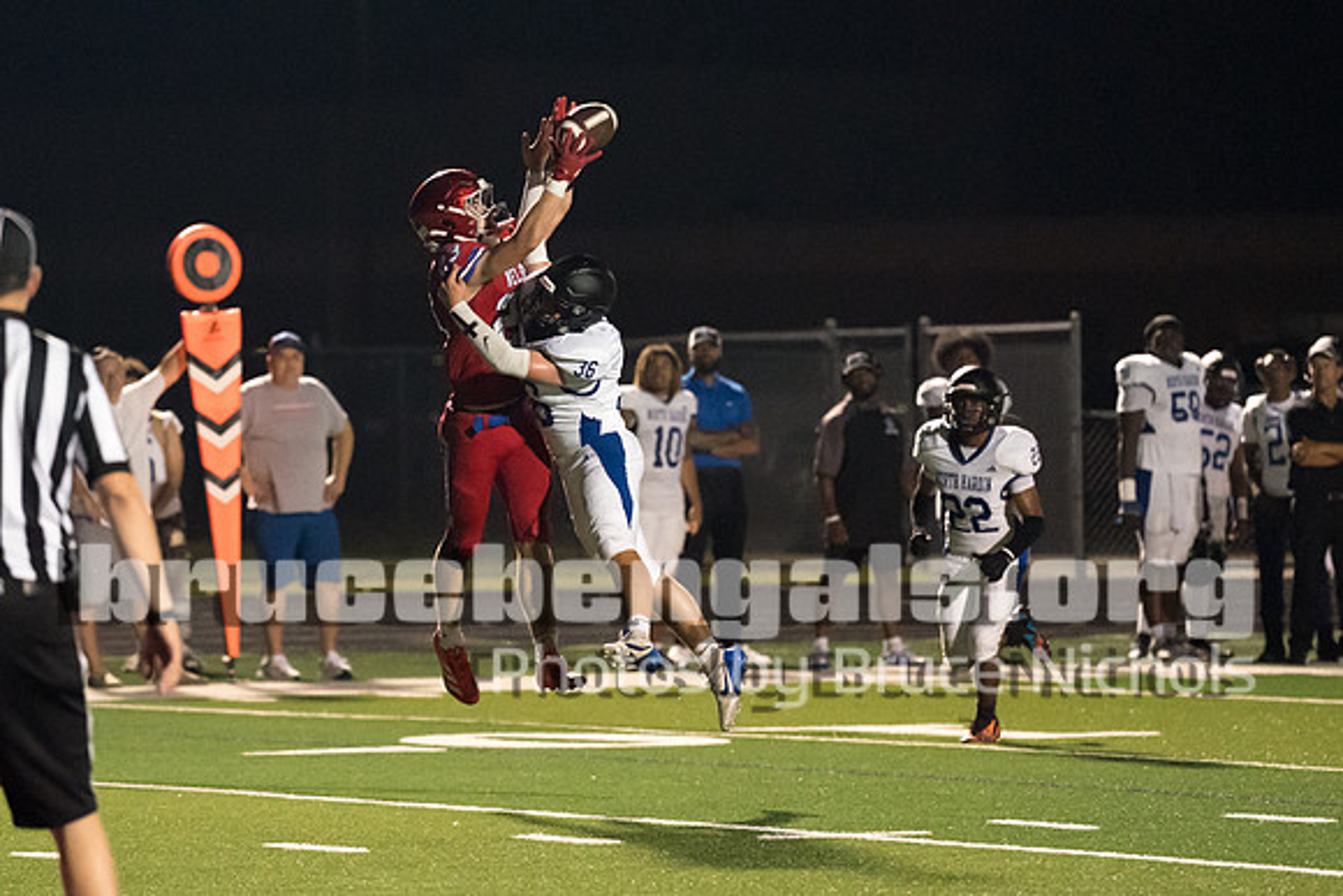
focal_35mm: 270
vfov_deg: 5.1
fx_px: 10092
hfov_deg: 7.6
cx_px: 489
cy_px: 338
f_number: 2.8
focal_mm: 162
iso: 12800
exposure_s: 1/1250
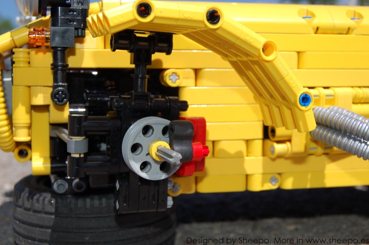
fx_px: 522
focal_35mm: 51
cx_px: 184
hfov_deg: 38.9
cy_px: 122
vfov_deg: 26.4
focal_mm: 34
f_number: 8
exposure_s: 1/500
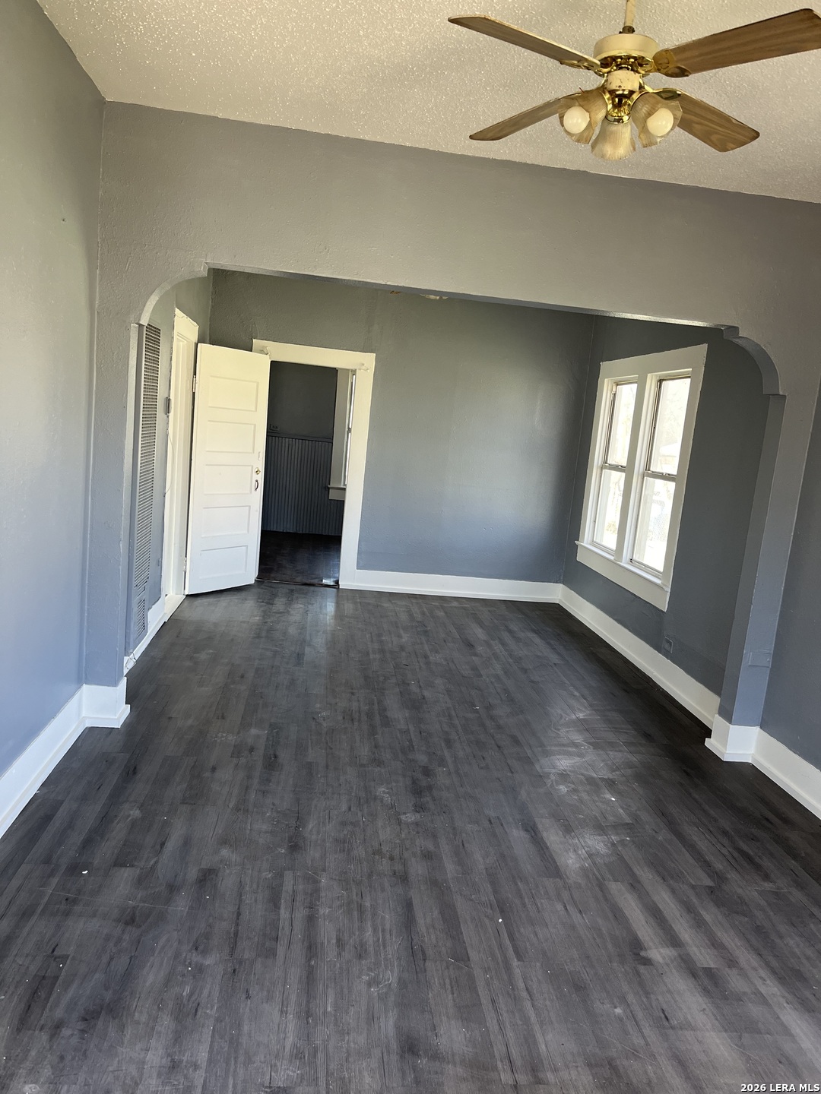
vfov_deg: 67.3
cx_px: 410
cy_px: 547
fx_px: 822
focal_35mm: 26
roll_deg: -6.0
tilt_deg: -8.6
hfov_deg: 53.1
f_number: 1.6
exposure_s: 1/121
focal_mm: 5.1
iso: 125
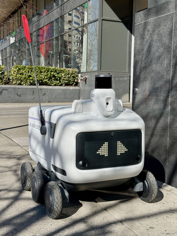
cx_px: 88
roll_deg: -1.0
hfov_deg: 30.3
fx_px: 327
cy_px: 118
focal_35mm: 48
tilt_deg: -5.1
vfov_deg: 39.7
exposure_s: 1/5208
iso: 64
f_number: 1.78
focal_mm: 6.76
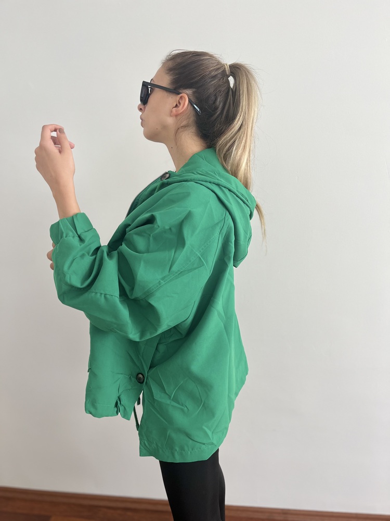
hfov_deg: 53.1
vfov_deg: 67.3
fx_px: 391
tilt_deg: -12.3
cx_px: 195
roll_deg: +1.3
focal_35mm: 26
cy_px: 260
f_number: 1.6
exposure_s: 1/100
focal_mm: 5.1
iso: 64
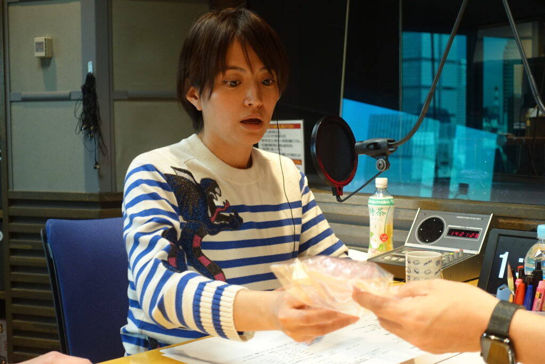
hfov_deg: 35.0
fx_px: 863
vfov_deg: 23.8
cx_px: 272
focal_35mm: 57
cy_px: 182
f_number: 2.8
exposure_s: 1/60
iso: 640
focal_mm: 21.01
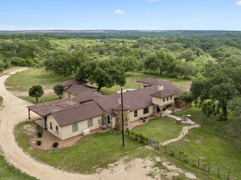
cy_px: 76
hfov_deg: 52.7
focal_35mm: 35
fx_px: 243
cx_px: 129
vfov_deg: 40.5
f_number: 2.8
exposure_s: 1/160
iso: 160
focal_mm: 12.3
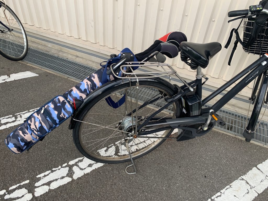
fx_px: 201
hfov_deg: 67.3
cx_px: 134
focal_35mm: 26
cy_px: 100
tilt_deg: -39.5
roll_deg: -5.5
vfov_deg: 53.1
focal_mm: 4.25
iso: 80
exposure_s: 1/121
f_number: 1.8
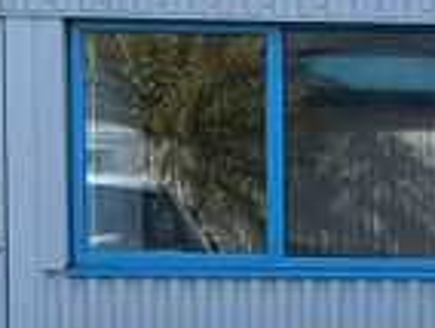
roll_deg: -0.2
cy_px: 330
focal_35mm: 187
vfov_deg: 7.9
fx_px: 2354
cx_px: 775
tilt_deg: -2.8
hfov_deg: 10.0
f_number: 1.78
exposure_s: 1/1770
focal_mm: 6.76
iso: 100
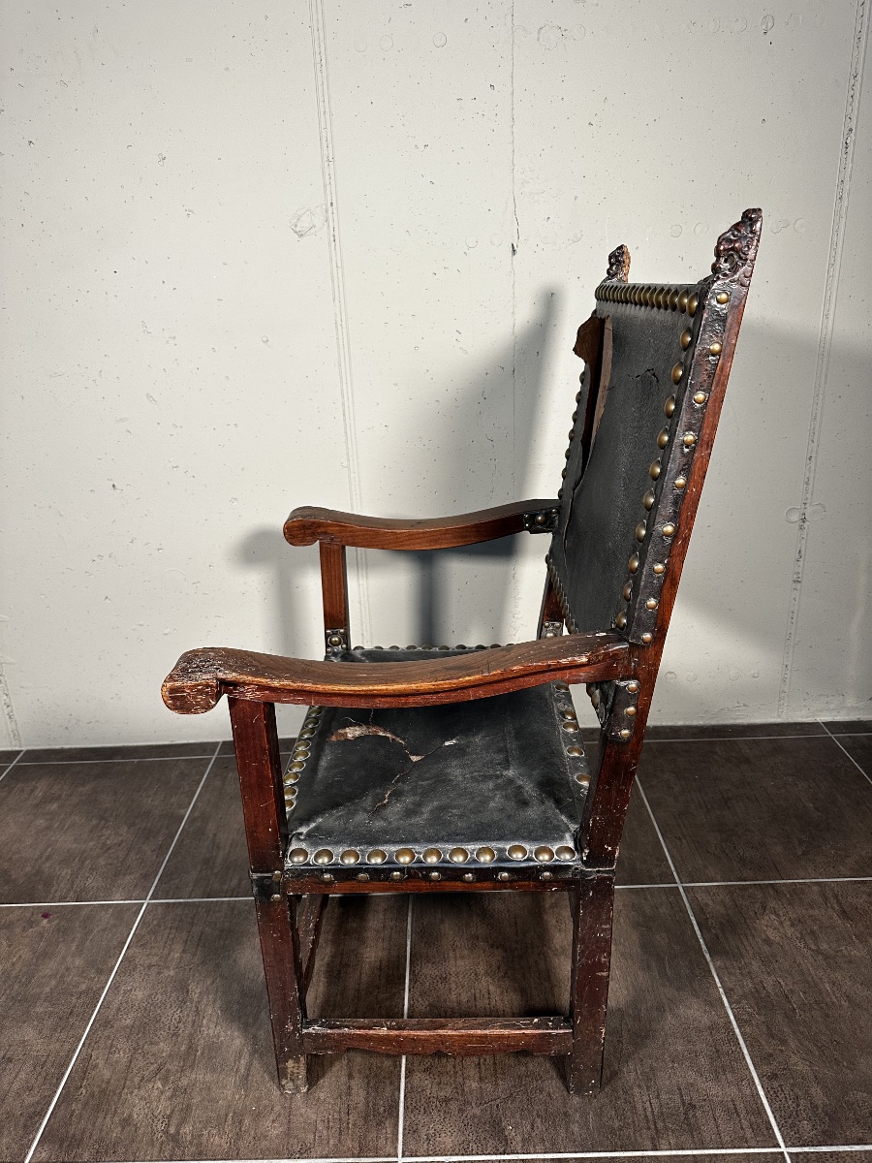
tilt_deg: -20.0
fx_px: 806
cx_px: 436
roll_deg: +2.1
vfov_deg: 71.6
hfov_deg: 56.8
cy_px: 582
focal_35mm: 24
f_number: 1.78
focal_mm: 6.86
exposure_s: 1/100
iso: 160
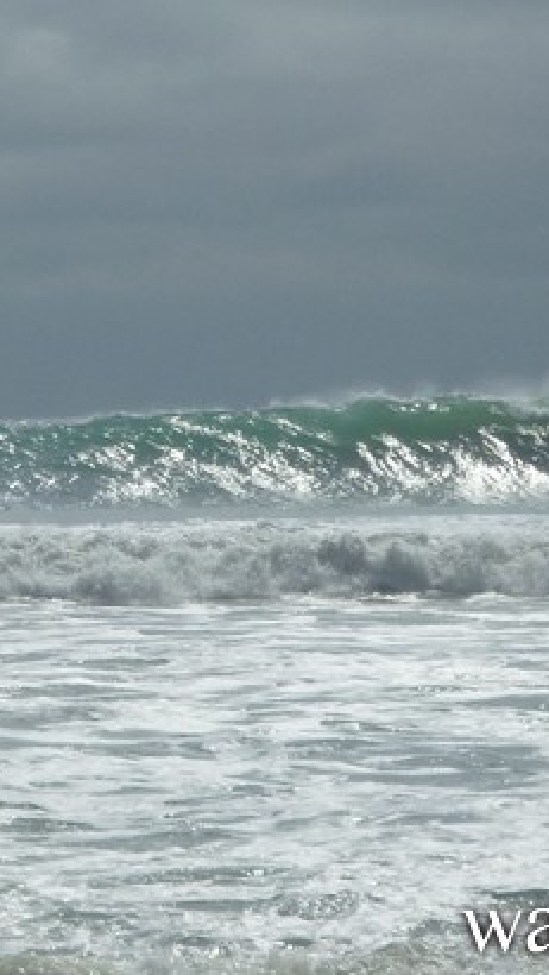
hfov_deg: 8.5
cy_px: 488
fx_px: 3696
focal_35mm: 143
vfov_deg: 15.0
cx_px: 225
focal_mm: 17.5
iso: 100
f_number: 18
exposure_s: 1/200
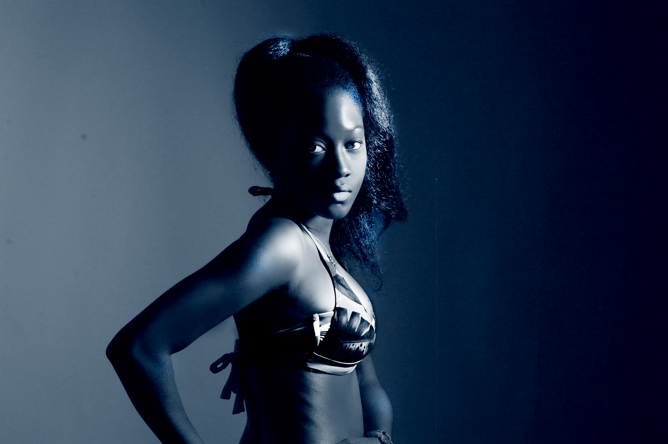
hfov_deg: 27.0
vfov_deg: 18.1
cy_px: 222
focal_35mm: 75
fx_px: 1390
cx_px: 334
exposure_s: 1/4000
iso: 1600
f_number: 11
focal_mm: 50
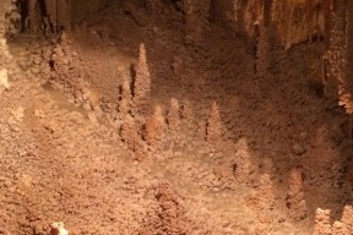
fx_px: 657
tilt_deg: -10.0
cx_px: 189
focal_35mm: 67
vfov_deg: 20.1
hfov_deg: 30.1
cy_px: 190
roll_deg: +1.2
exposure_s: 1/20
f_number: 2.2
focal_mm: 4.15
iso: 320
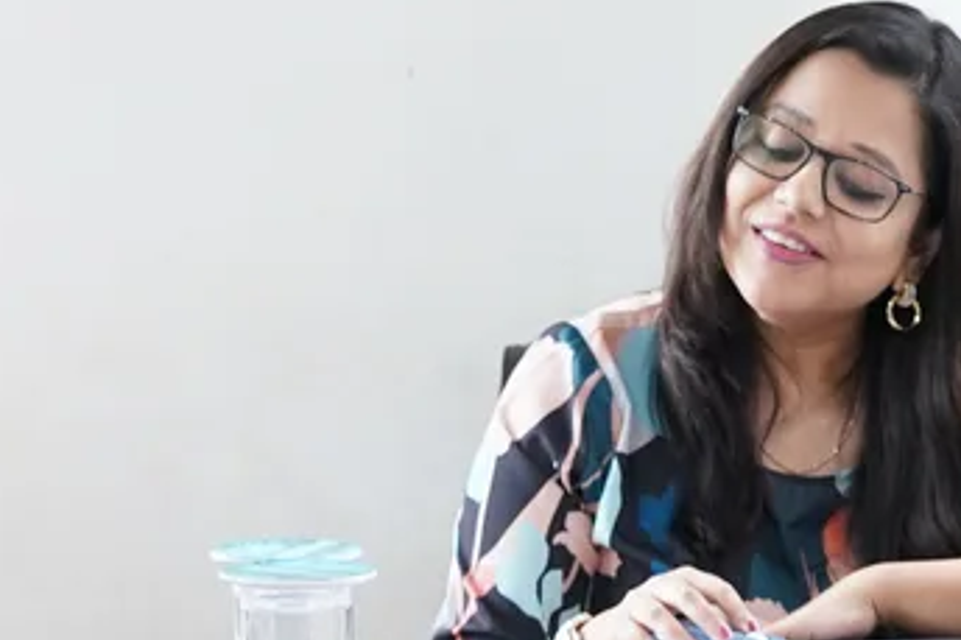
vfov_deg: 7.1
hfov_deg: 10.7
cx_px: 539
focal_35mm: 192
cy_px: 620
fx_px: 5123
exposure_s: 1/80
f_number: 4
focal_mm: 37
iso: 2000
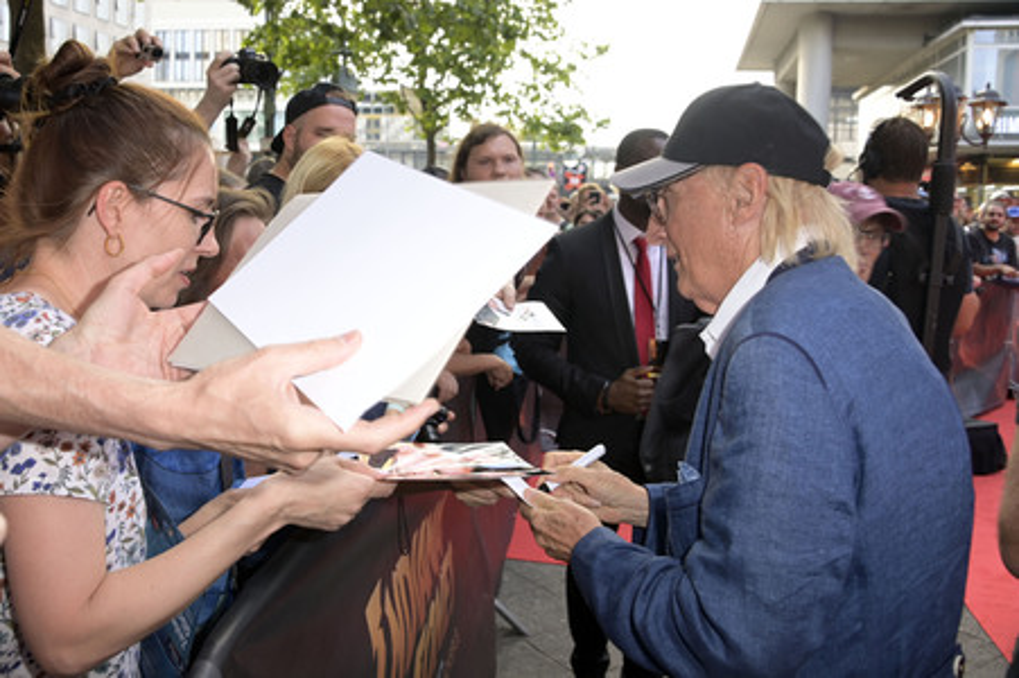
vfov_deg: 46.3
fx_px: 792
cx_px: 510
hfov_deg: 65.5
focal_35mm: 28
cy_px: 339
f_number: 5.6
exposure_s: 1/100
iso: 400
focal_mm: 28
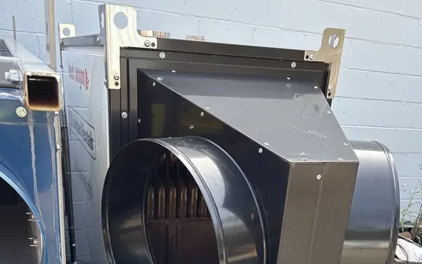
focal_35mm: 41
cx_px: 217
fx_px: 471
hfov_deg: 48.2
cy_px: 292
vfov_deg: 28.3
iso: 50
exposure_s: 1/371
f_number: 1.6
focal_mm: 5.96
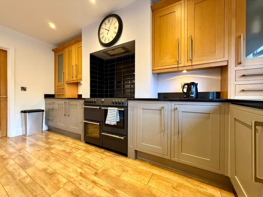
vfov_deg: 85.7
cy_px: 98
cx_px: 132
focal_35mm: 14
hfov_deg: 102.1
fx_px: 106
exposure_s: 1/50
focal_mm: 2.22
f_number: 2.2
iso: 500
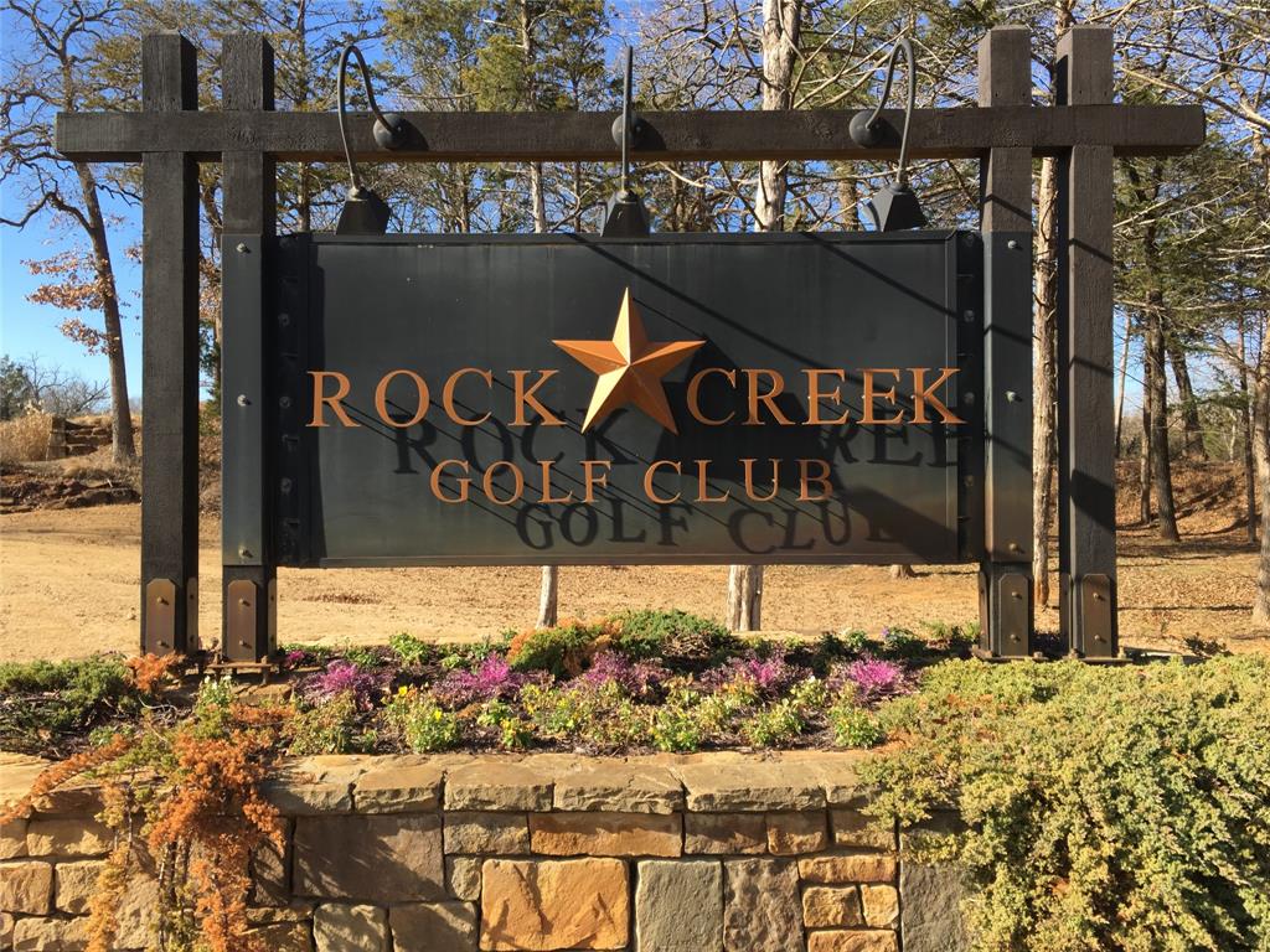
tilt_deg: +2.3
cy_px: 476
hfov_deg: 61.7
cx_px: 635
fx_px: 1064
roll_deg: +0.8
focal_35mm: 29
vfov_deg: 48.2
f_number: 2.2
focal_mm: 4.15
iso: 25
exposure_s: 1/663
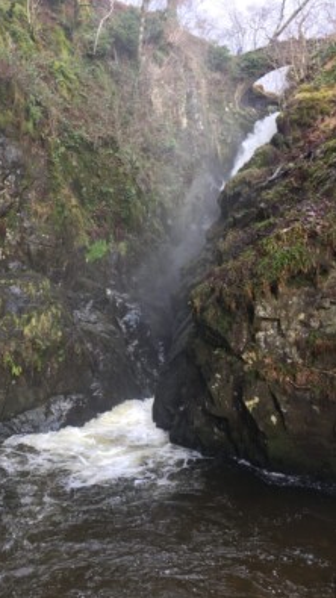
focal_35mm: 32
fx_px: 507
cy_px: 301
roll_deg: -1.2
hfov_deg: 36.3
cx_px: 112
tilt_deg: -0.5
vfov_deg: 61.0
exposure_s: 1/50
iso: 32
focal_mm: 4.15
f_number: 2.2
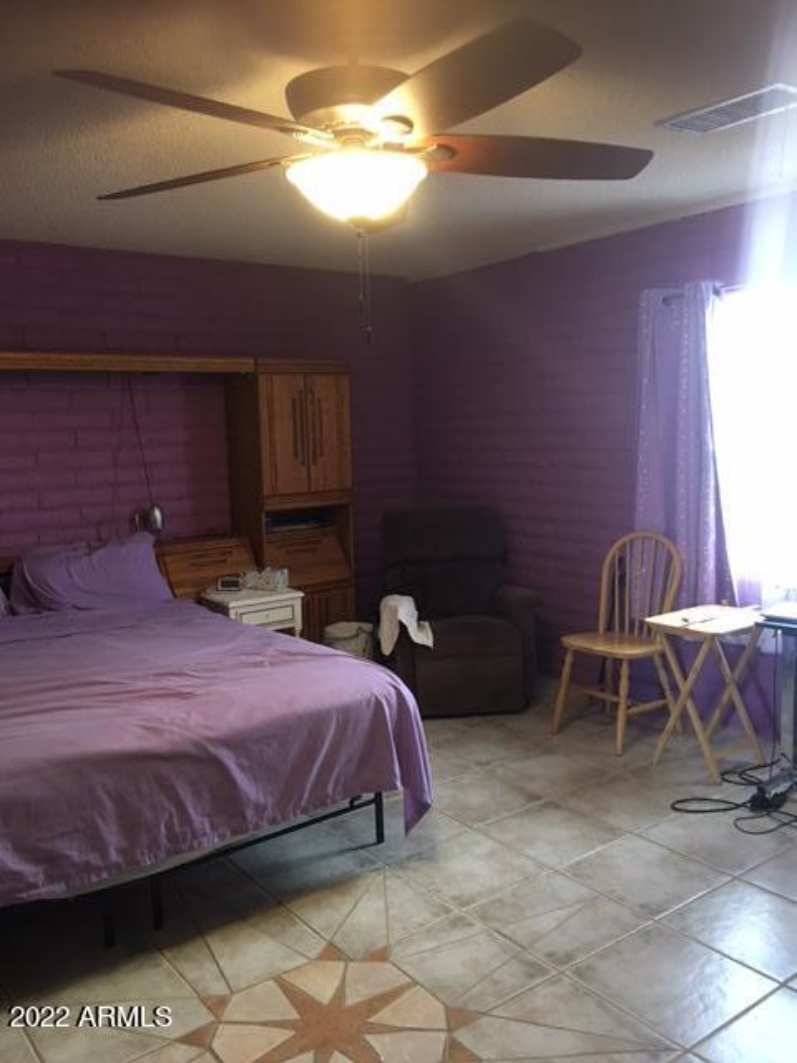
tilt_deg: -5.6
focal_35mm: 29
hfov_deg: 48.2
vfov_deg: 61.7
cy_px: 532
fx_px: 890
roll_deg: +1.1
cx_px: 398
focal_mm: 4.15
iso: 100
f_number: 2.2
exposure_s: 1/15
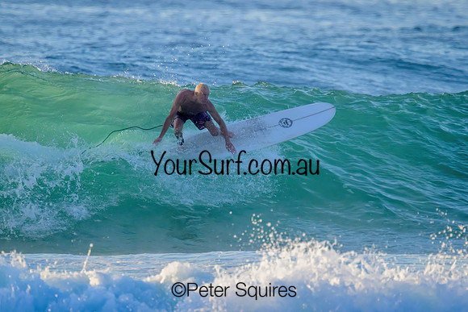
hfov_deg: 2.2
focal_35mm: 953
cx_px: 237
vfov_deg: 1.4
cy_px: 130
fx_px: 12392
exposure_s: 1/1600
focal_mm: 800
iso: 2200
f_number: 11
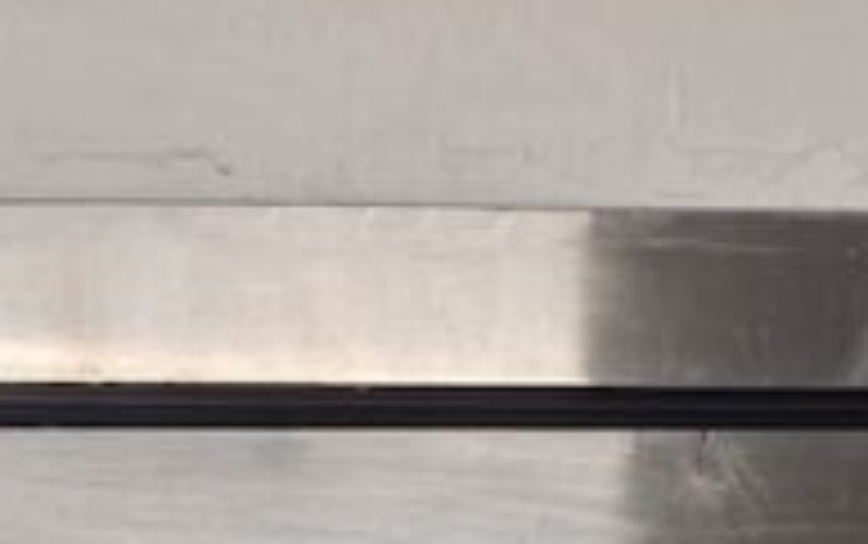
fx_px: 1728
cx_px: 445
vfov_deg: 12.5
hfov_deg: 28.2
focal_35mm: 73
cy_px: 1430
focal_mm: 2.2
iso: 320
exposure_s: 1/40
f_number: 1.9
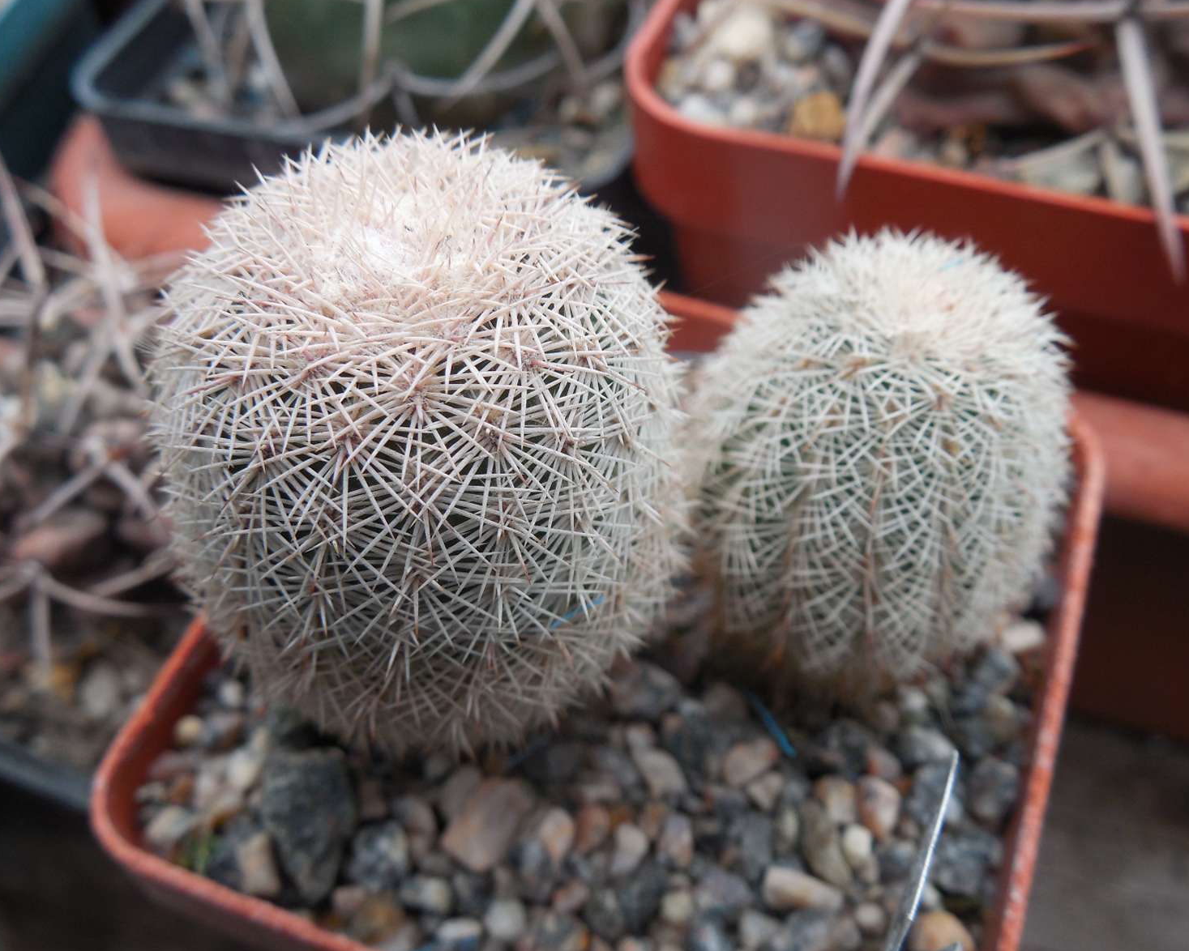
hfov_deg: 54.2
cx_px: 600
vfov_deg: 44.6
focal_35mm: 33
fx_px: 1161
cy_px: 468
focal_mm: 5.6
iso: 125
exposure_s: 1/30
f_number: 3.6
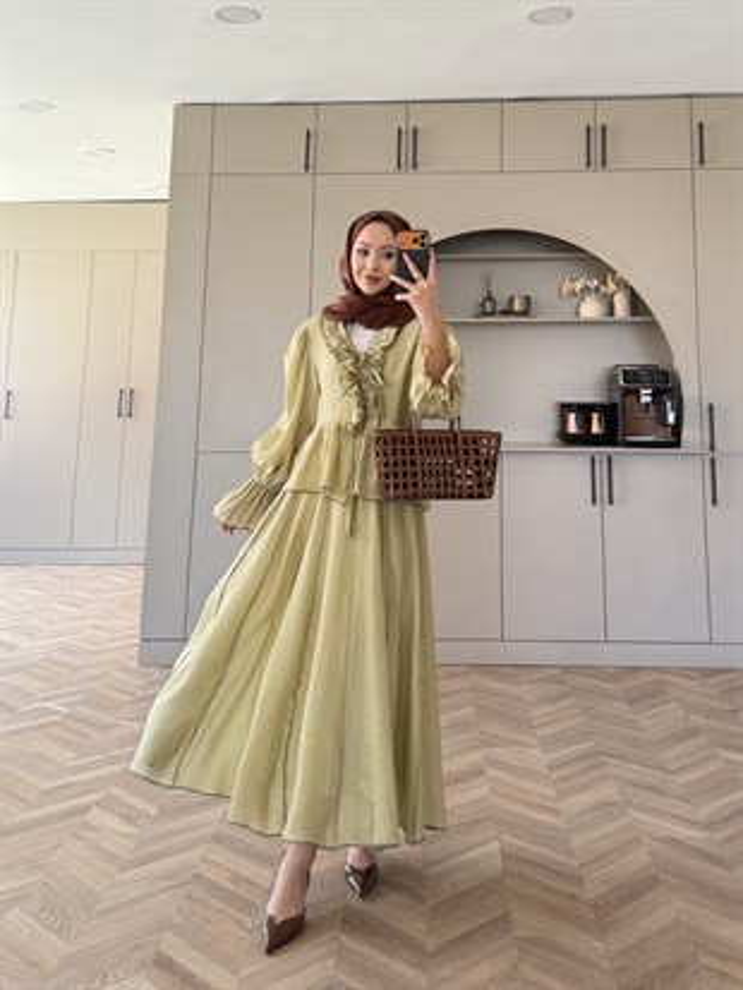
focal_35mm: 24
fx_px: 686
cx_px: 372
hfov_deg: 56.8
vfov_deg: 71.6
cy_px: 495
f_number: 1.78
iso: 100
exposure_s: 1/121
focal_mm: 6.76
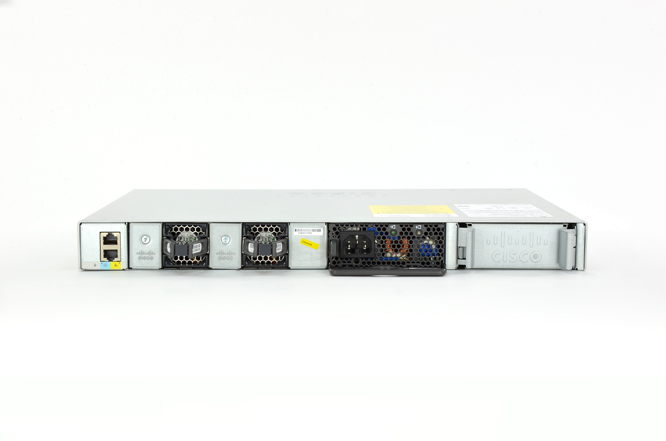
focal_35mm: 75
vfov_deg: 18.1
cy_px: 220
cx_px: 333
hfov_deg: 27.0
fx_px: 1385
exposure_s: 1/1.3
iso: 100
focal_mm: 50
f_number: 25
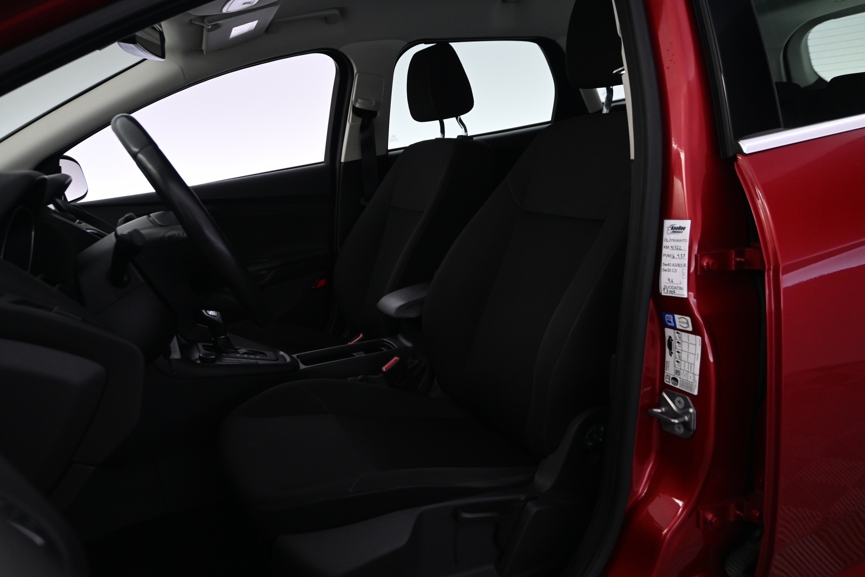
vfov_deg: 44.6
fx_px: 703
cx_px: 432
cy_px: 288
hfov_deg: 63.2
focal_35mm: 29
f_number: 4.5
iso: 1000
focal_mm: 19.5
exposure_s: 1/20
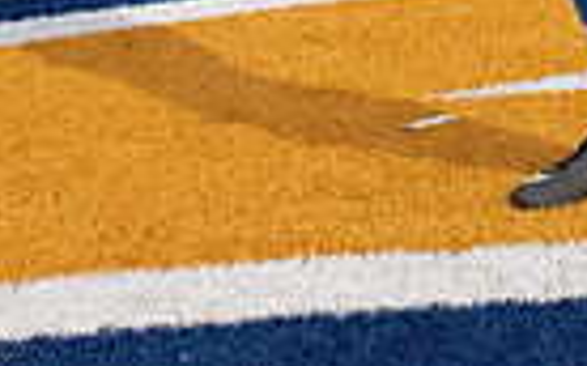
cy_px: -519
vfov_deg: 8.2
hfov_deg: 14.0
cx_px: 634
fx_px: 2334
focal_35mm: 146
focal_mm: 44
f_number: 7.1
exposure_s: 1/400
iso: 100
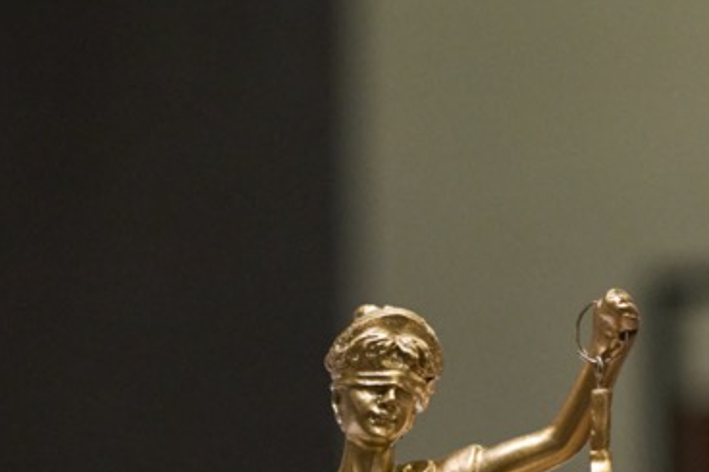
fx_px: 4016
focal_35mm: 204
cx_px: 932
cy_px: 740
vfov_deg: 6.6
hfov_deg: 9.9
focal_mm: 50
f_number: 3.5
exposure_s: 1/250
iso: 1600
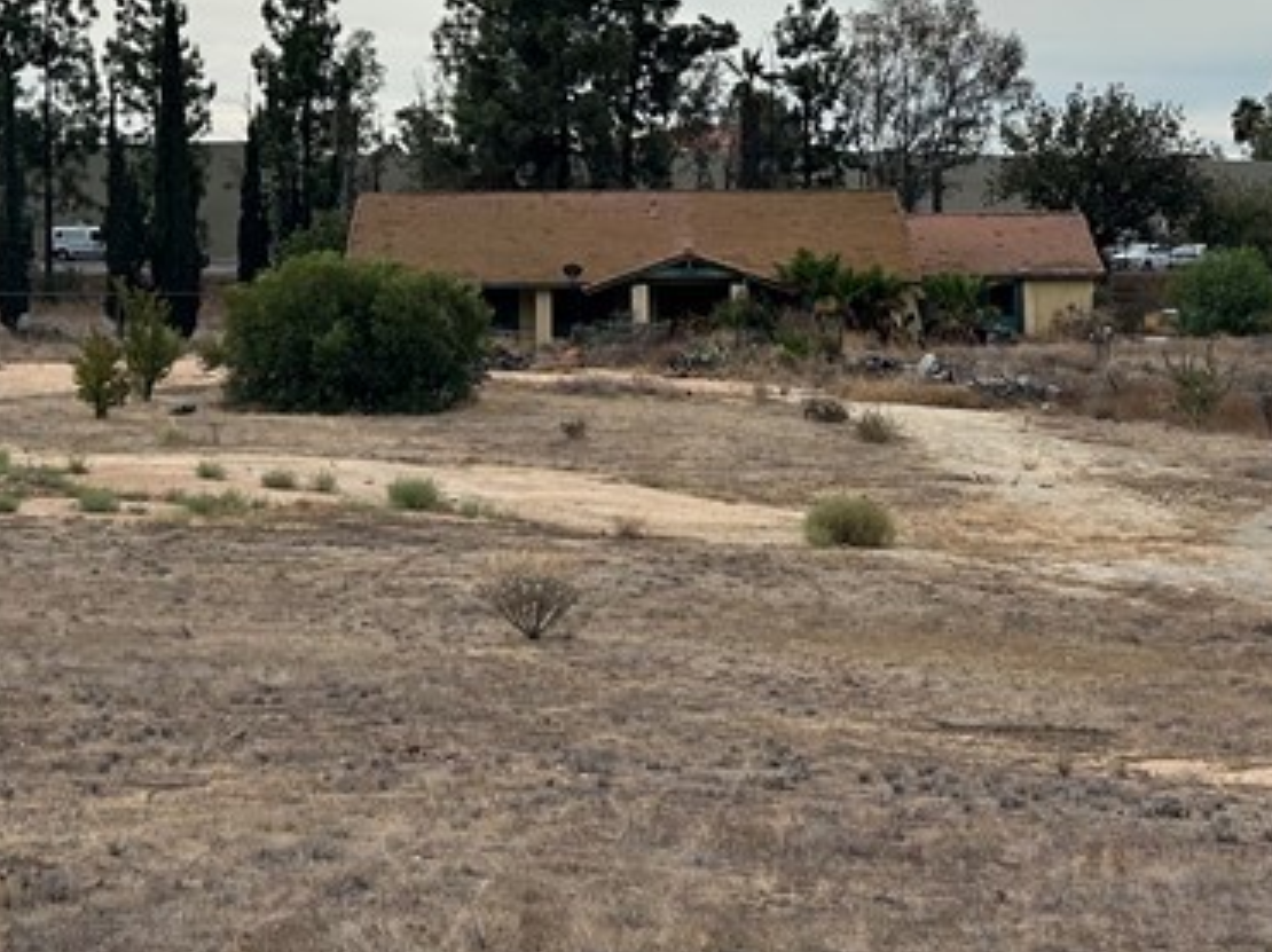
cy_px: 192
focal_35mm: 72
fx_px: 2644
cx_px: 485
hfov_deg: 27.0
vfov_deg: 20.2
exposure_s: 1/7463
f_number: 1.5
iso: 50
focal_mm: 5.7
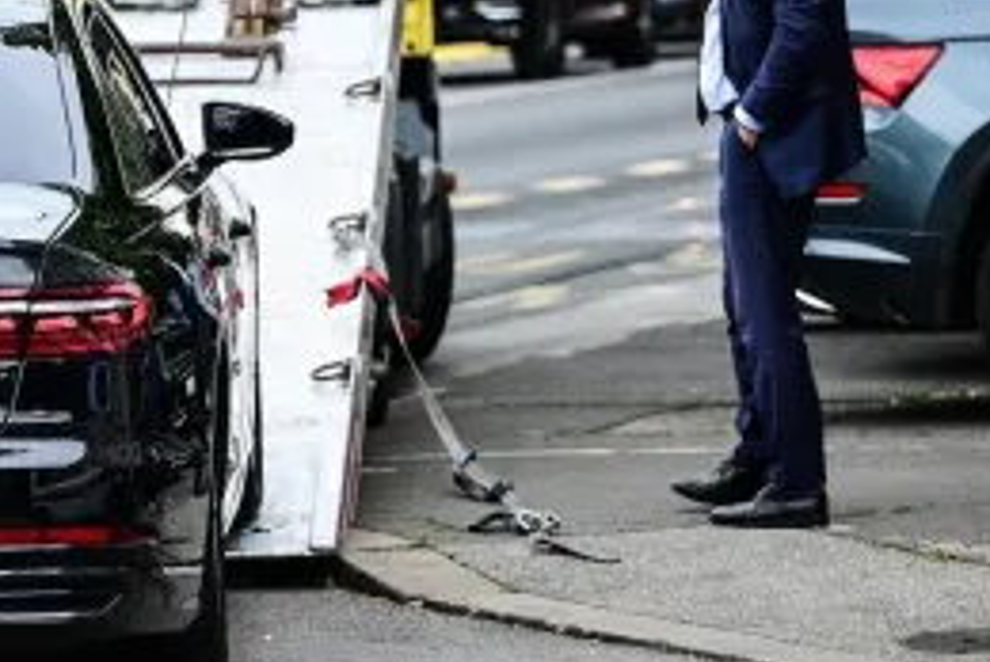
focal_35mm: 321
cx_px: -324
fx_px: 8837
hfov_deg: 6.4
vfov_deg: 4.3
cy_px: 36
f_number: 2.8
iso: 640
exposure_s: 1/3200
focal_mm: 110
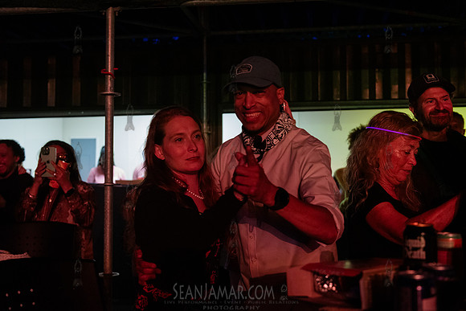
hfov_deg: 44.5
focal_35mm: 44
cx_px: 233
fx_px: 570
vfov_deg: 30.5
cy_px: 156
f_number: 3.2
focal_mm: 44
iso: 6400
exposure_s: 1/160
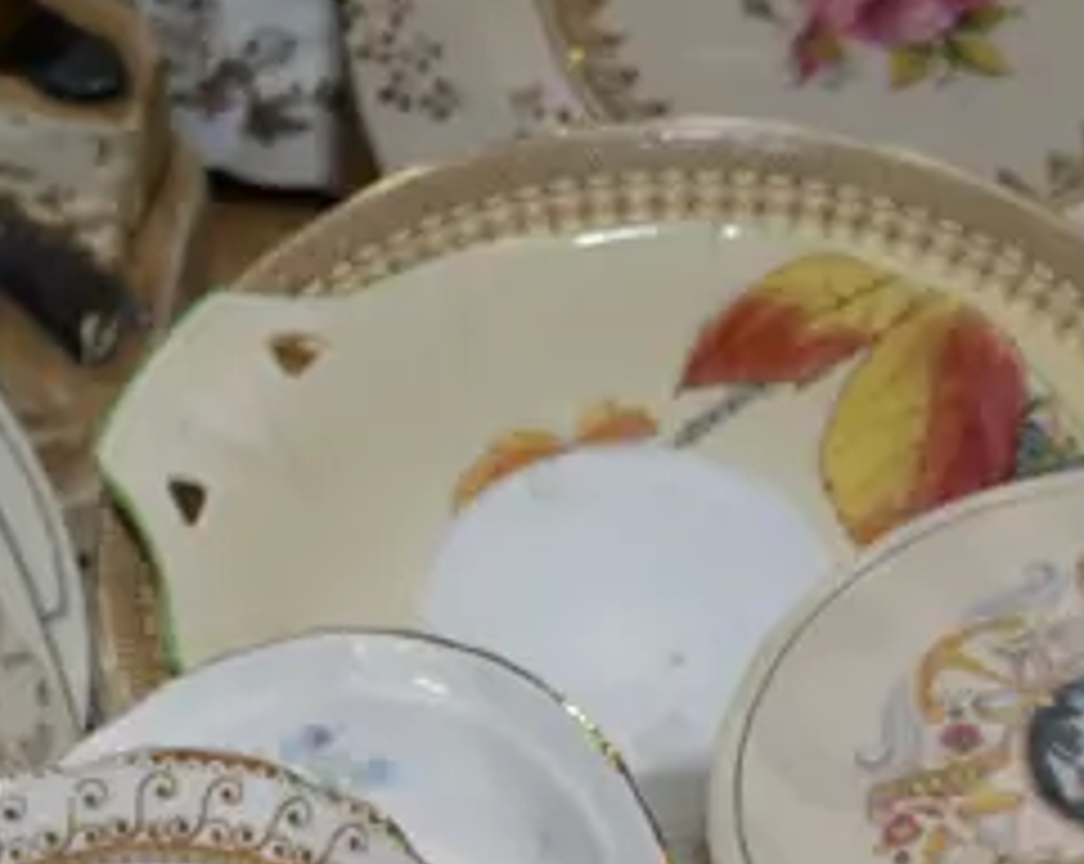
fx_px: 4260
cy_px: 817
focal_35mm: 133
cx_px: 693
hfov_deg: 14.5
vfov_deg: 11.5
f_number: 3.6
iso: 200
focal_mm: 16
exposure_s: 1/200
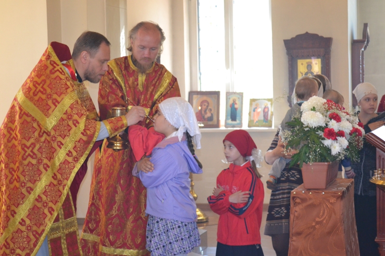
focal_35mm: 82
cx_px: 192
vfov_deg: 16.5
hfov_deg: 24.6
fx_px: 882
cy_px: 128
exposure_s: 1/60
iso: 2200
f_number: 5.6
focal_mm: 55
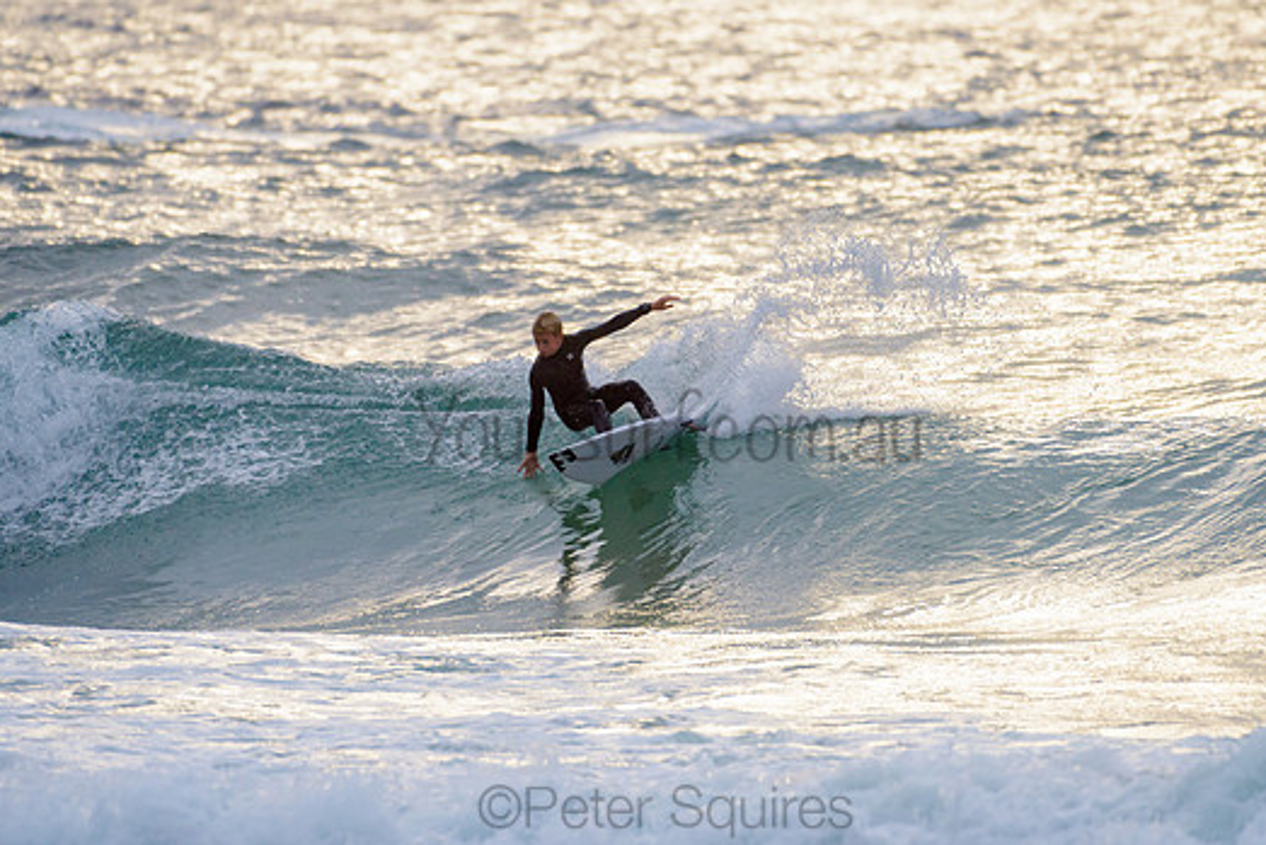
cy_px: 397
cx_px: 644
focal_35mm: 680
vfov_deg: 2.0
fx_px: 23918
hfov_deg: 3.0
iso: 360
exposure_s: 1/1250
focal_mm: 500
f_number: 5.6
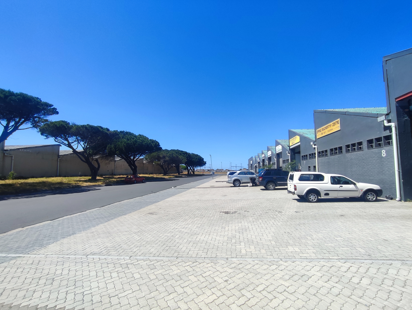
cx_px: 206
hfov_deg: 94.5
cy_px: 155
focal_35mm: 16
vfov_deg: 78.2
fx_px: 191
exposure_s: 1/1282
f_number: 2.2
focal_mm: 1.65
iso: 50
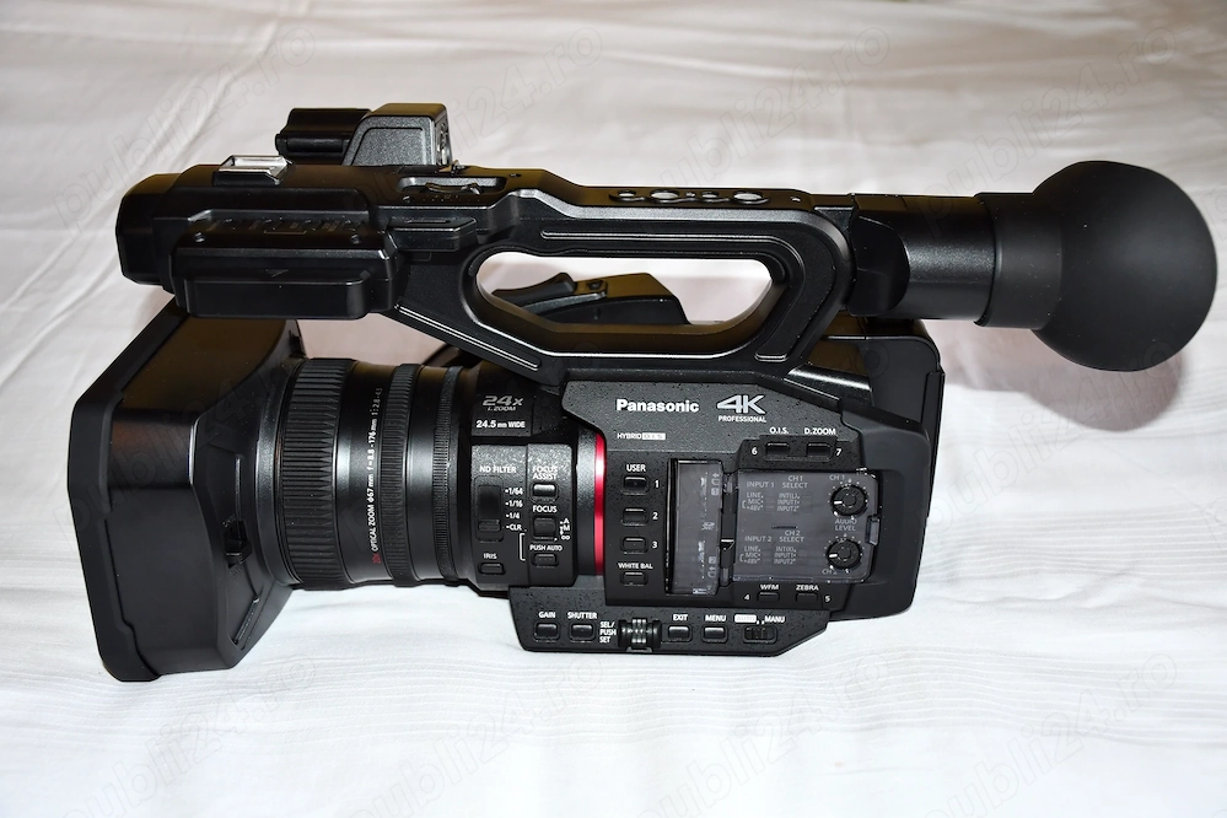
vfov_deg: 34.2
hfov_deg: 49.6
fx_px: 1329
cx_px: 614
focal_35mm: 39
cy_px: 409
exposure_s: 1/60
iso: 900
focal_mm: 26
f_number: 3.8
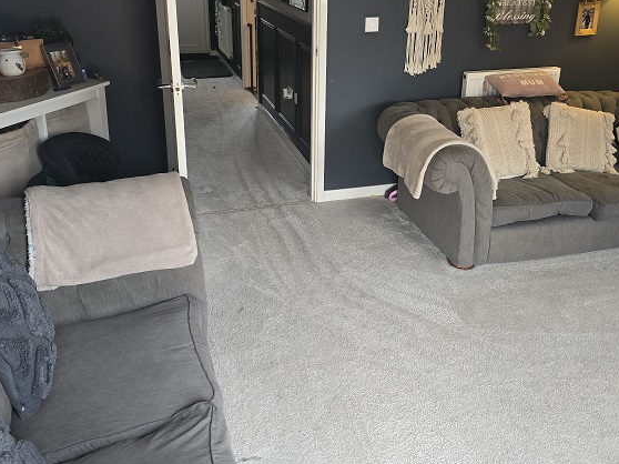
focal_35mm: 33
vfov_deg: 42.4
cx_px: 331
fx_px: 590
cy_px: 160
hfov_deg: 55.3
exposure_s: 1/100
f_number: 1.7
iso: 1000
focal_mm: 6.3
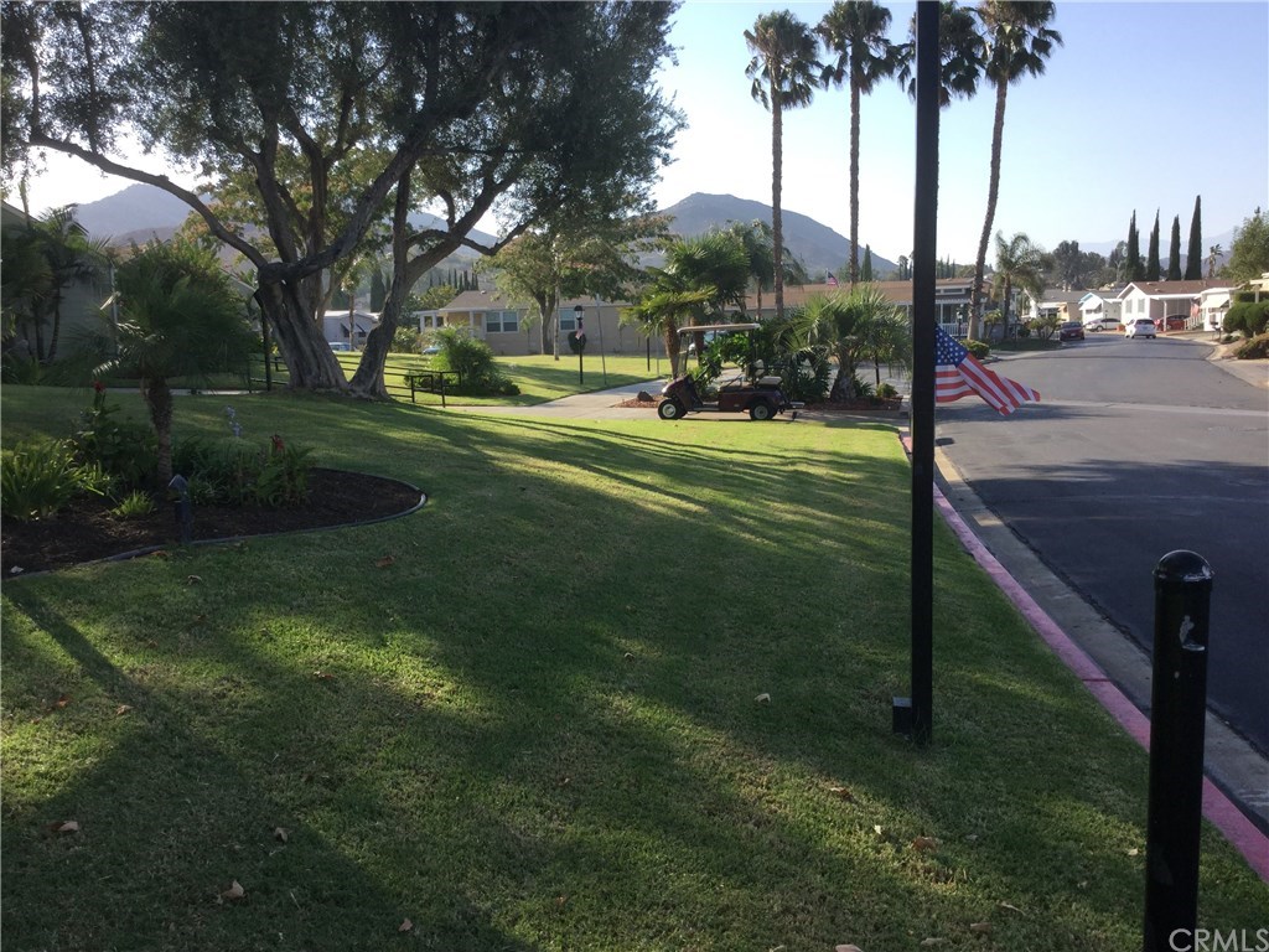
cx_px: 634
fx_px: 1136
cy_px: 476
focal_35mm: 31
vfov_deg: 45.4
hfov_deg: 58.4
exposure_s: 1/562
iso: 25
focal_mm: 3.3
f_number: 2.4
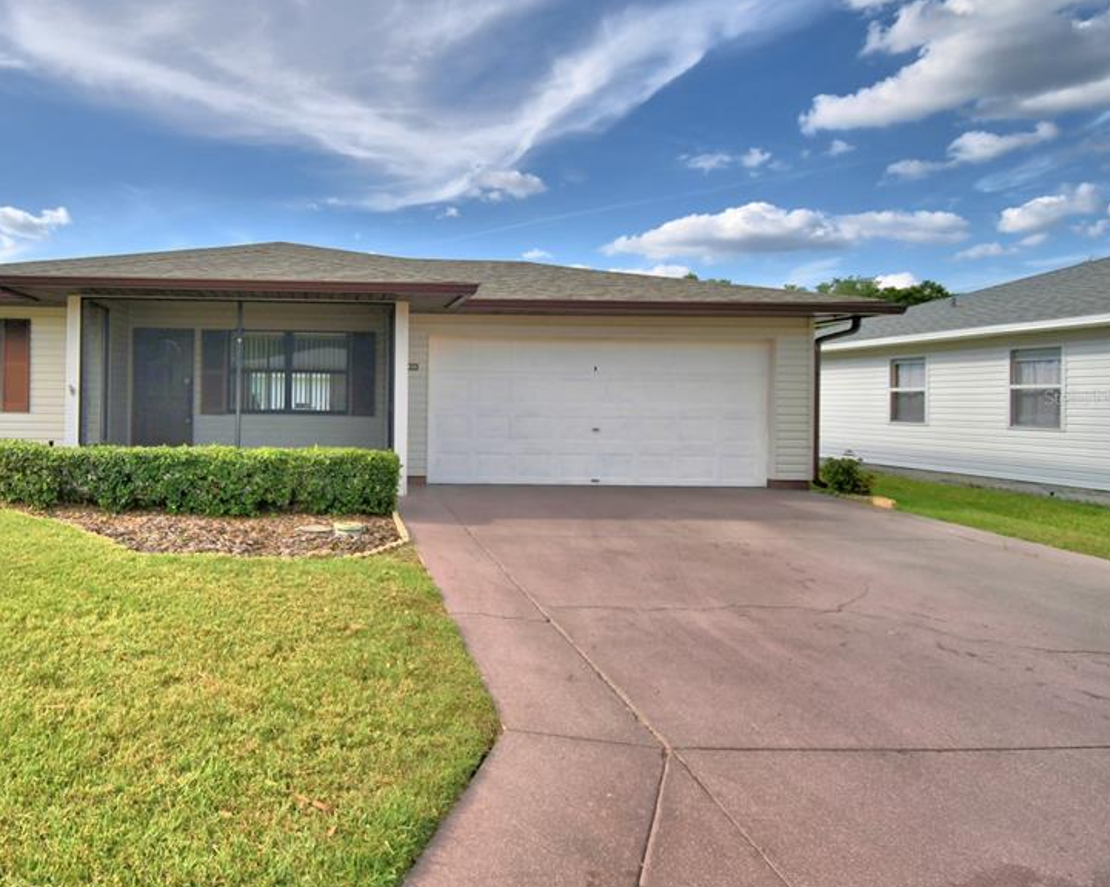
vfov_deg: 67.9
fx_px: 657
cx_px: 343
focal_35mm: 20
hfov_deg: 77.0
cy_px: 397
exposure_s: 1/1000
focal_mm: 10
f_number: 4.5
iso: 100
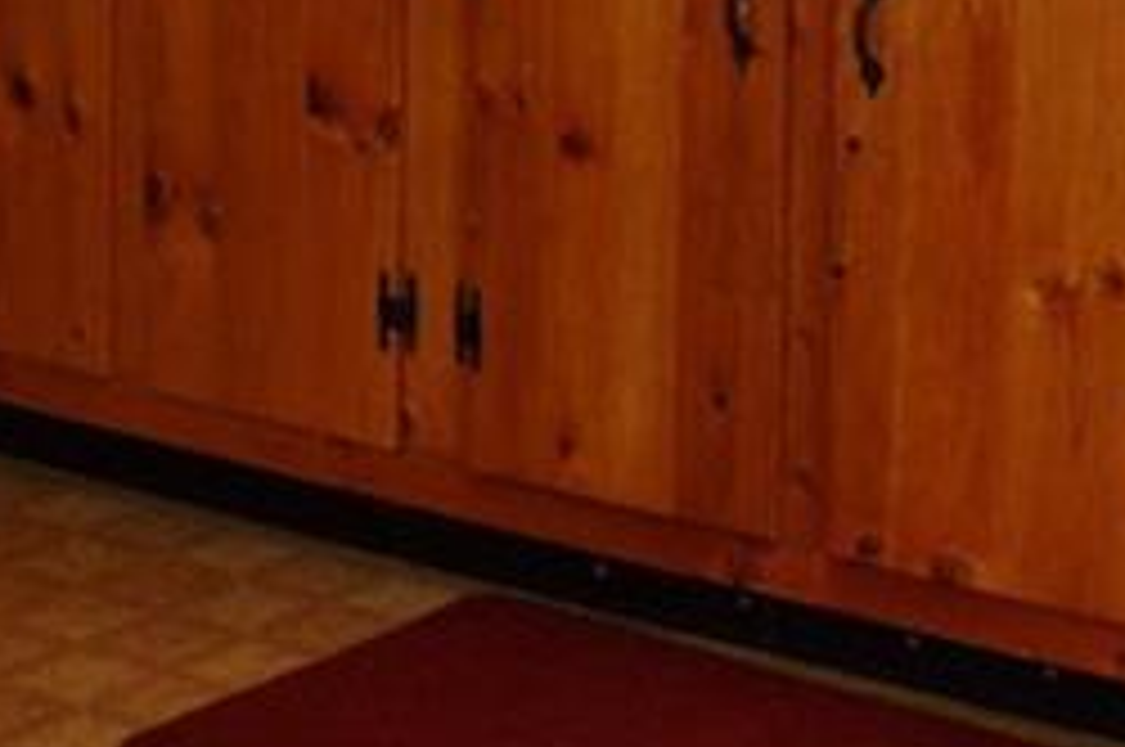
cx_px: 1166
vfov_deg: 10.4
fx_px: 3839
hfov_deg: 16.3
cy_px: -670
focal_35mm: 123
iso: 360
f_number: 4
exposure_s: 1/125
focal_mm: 20
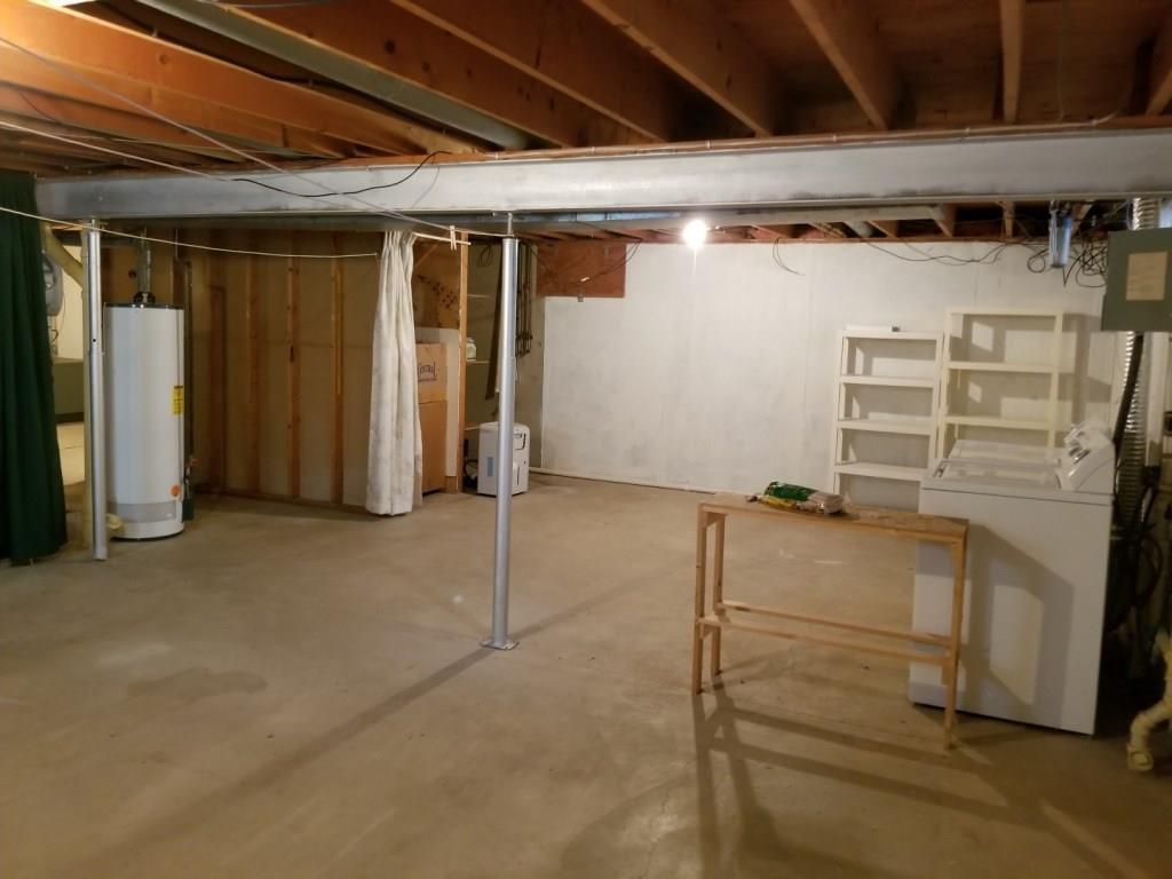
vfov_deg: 53.1
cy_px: 440
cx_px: 586
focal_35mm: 26
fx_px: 880
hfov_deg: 67.3
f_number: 1.7
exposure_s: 1/10
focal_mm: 4.25
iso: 250
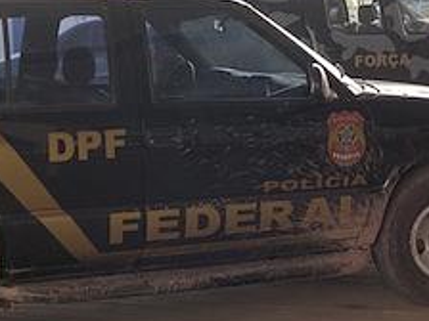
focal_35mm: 102
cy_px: 84
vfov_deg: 14.5
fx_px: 1264
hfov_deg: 19.3
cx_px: 214
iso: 100
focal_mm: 12.2
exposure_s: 1/57.9
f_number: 3.4
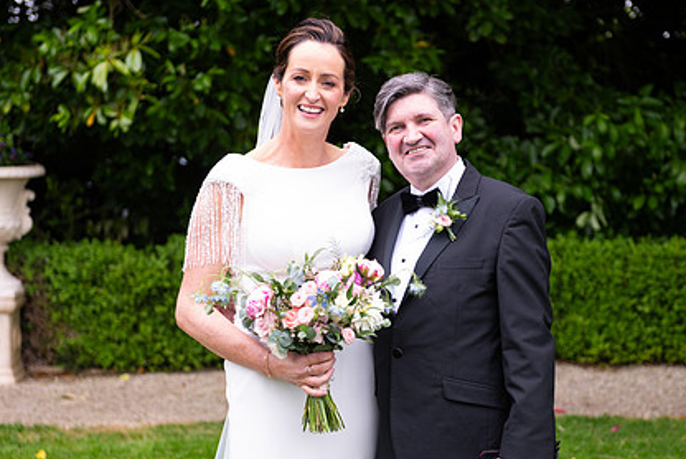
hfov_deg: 22.1
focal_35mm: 92
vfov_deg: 14.9
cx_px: 368
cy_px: 242
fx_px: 1754
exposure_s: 1/200
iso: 250
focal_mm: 66
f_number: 3.5
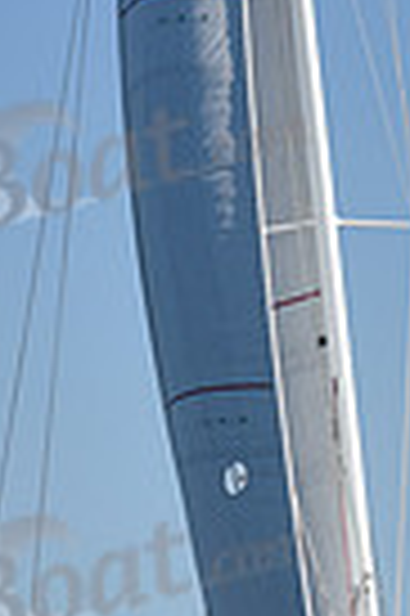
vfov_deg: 6.2
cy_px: 780
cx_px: 545
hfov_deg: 4.1
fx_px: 5668
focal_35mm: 331
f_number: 4.5
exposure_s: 1/1250
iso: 250
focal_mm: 78
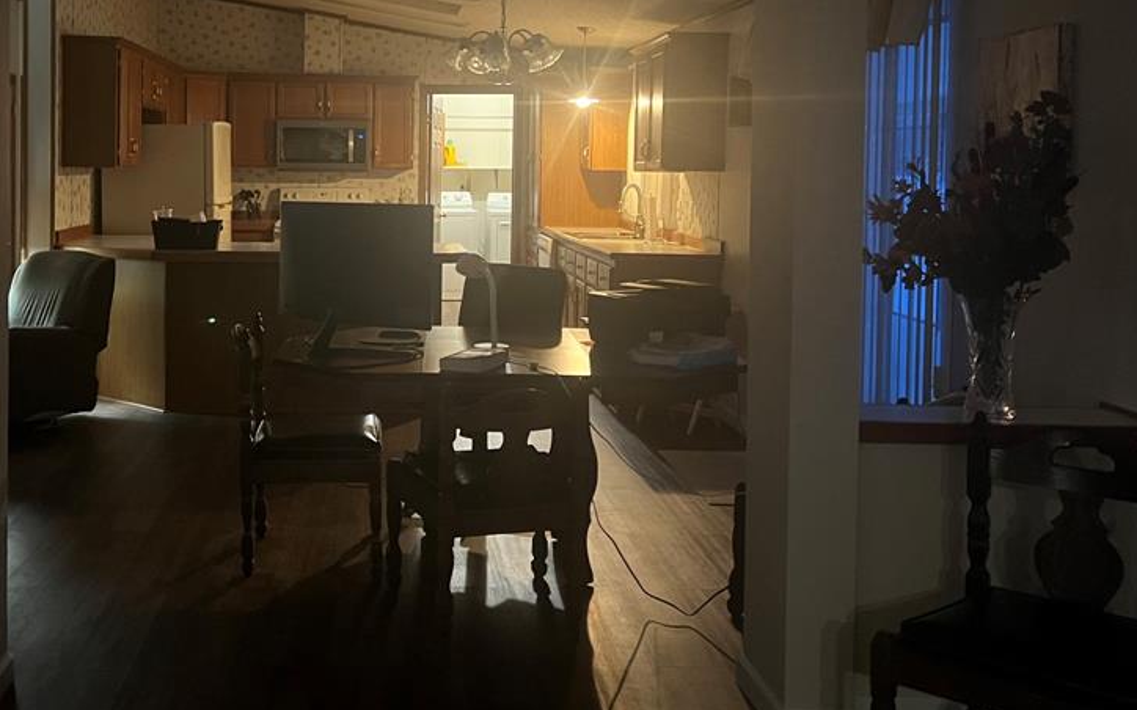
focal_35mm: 39
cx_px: 400
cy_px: 188
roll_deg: -0.4
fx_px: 1208
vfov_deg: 32.2
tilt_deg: -2.2
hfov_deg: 49.7
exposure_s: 1/30
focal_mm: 5.7
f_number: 1.5
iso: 800
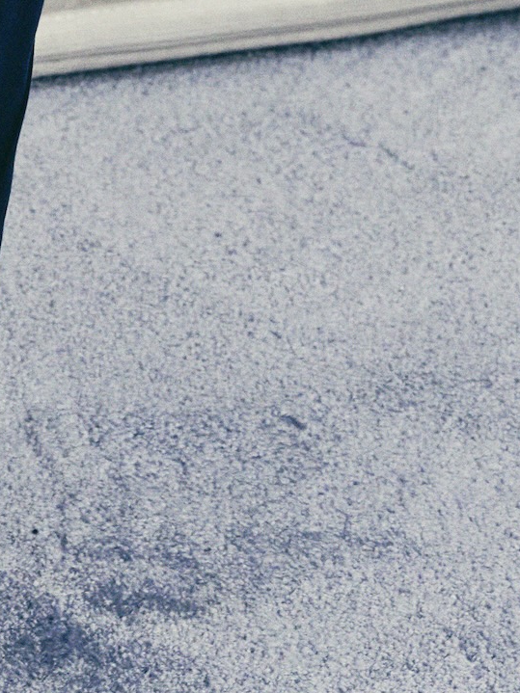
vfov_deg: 5.4
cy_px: -1054
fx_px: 7092
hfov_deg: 4.0
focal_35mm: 354
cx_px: -1191
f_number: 8
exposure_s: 1/400
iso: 1600
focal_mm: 57.5
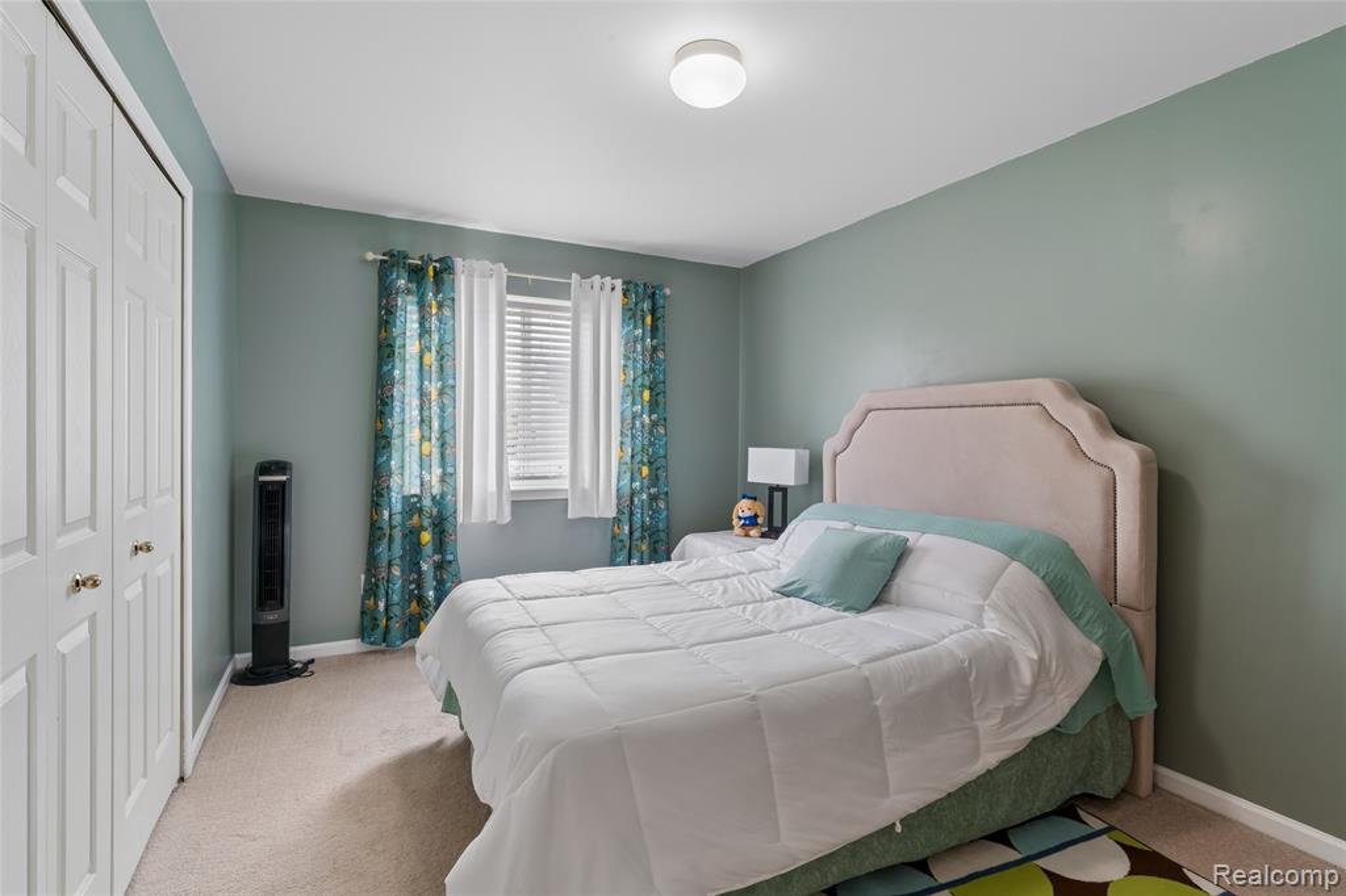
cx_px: 673
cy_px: 448
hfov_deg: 93.3
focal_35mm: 17
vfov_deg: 70.4
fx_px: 635
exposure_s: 1/8
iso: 400
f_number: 14
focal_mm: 17
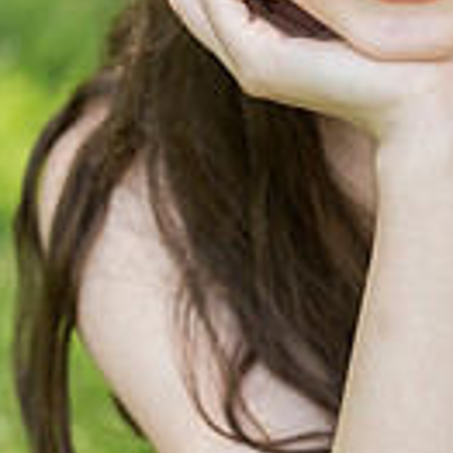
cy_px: -14
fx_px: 5019
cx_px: 429
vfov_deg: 5.2
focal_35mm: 339
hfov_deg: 5.2
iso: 400
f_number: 4
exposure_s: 1/250
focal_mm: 116
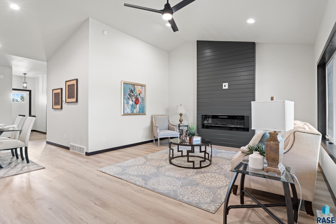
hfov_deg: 88.7
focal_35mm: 18
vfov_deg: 66.2
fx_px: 172
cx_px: 168
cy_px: 112
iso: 250
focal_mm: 18.4
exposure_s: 1/1.25
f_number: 9
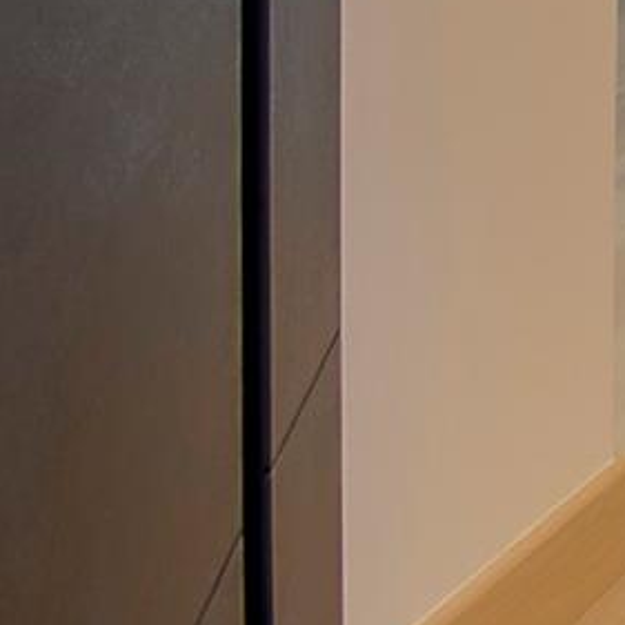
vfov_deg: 14.3
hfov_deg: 10.2
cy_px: -753
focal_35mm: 93
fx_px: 1900
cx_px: 2062
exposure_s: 1/60
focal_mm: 10
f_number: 8
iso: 100
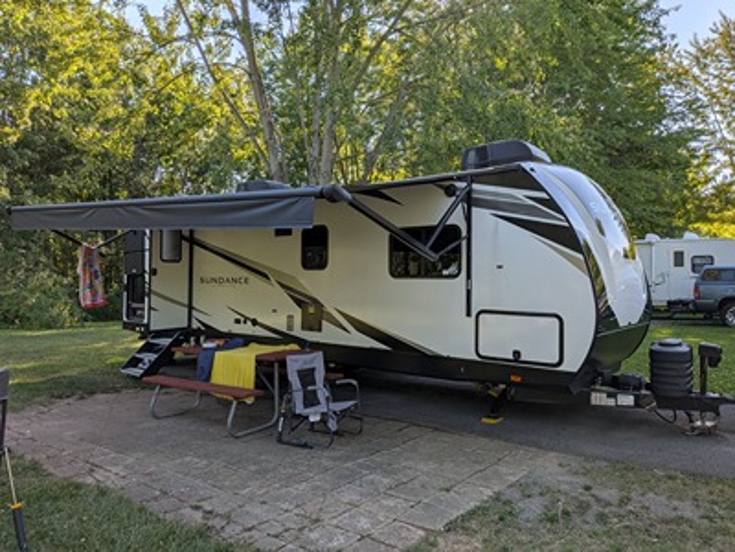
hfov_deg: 71.6
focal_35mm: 24
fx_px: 510
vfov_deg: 56.8
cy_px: 276
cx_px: 368
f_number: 1.7
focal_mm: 4.53
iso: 30
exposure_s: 1/5848
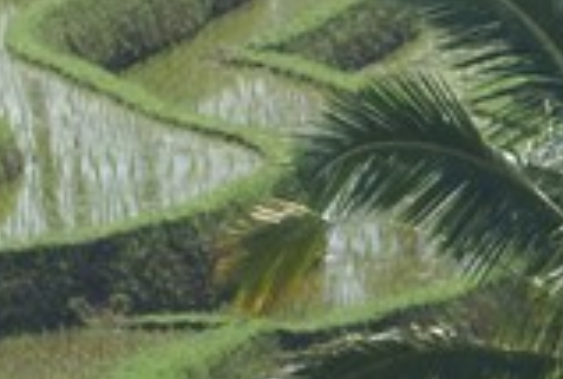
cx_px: 526
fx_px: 18647
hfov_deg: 1.7
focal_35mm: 1189
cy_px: 383
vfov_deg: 1.2
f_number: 7.1
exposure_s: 1/250
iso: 100
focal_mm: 110
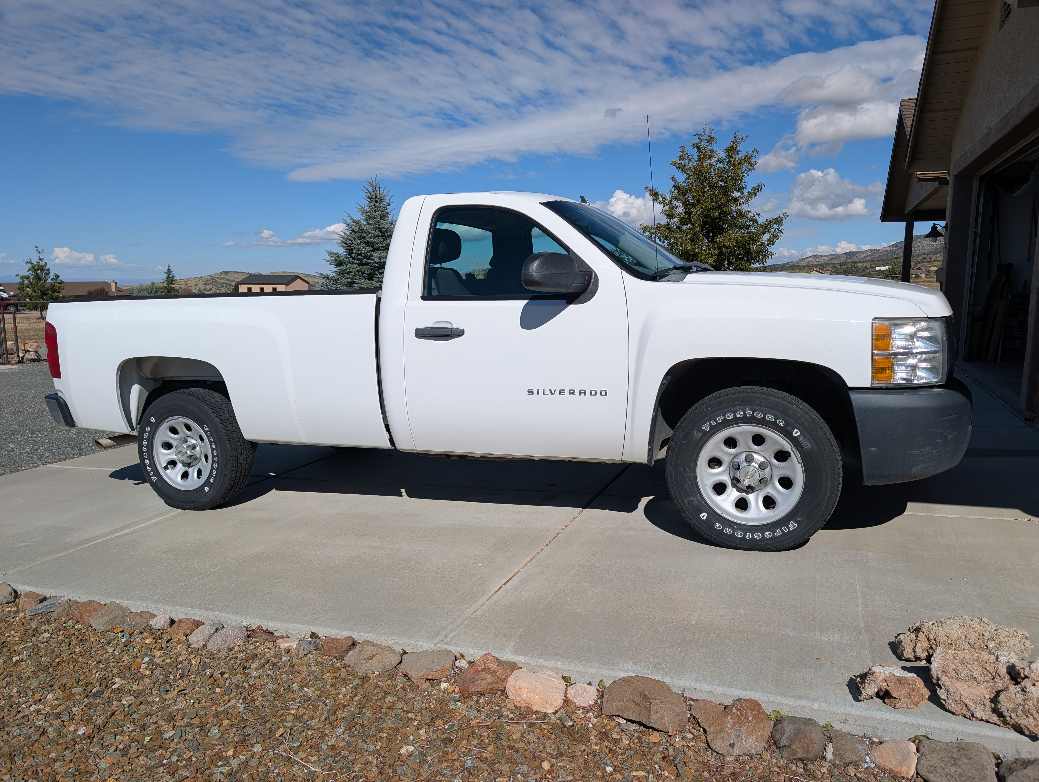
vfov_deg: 56.9
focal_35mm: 24
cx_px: 520
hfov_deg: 71.5
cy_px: 391
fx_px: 721
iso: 22
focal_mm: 6.9
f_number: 1.68
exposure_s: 1/2646
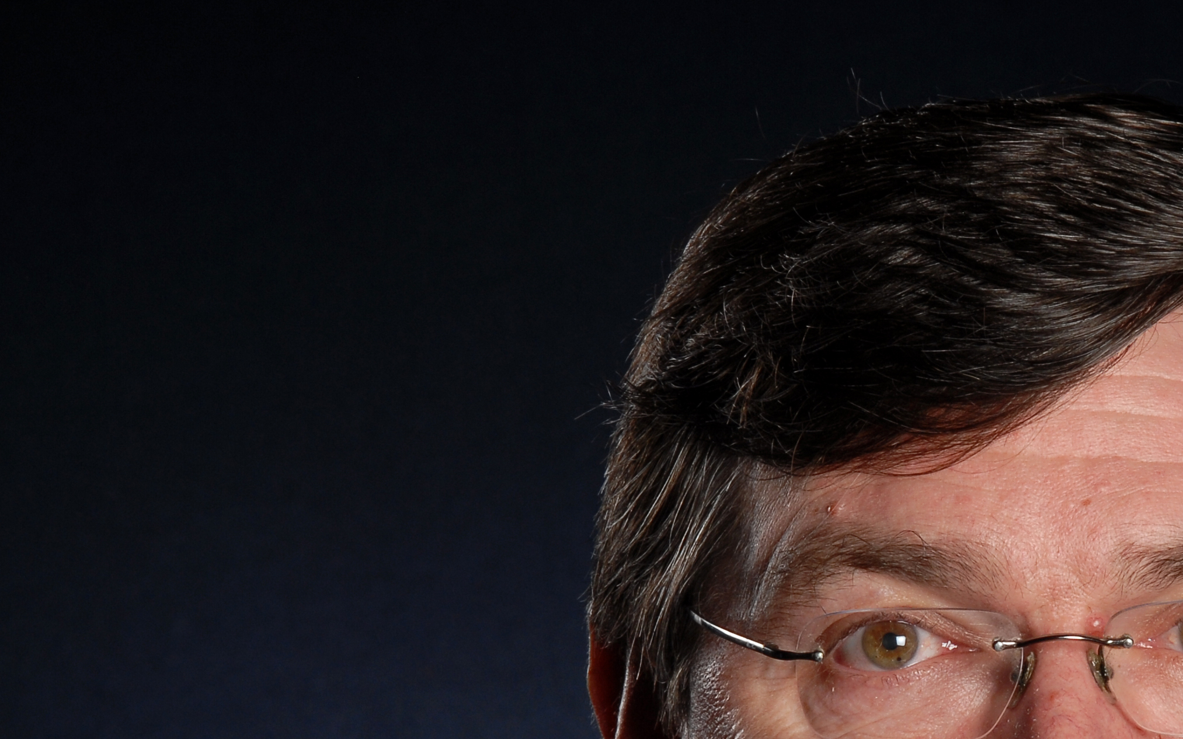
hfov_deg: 5.3
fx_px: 12734
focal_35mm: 395
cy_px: 751
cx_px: 1060
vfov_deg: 3.3
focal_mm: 135
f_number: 11
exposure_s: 1/125
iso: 160
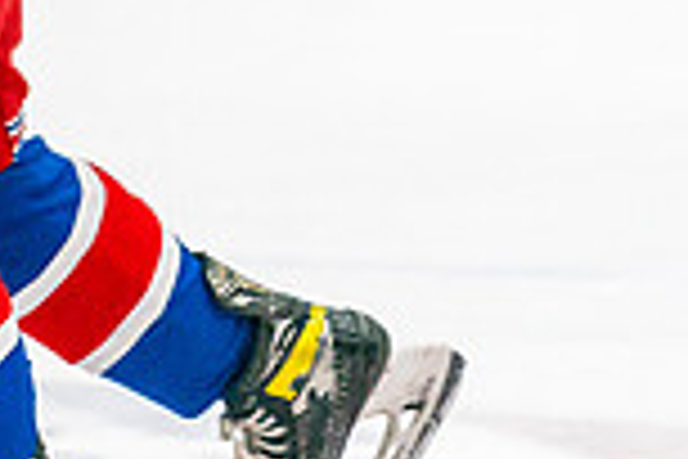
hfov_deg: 2.3
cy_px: -511
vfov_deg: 1.6
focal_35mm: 877
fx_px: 16759
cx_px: -311
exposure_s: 1/1250
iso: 3200
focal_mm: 200
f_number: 2.8
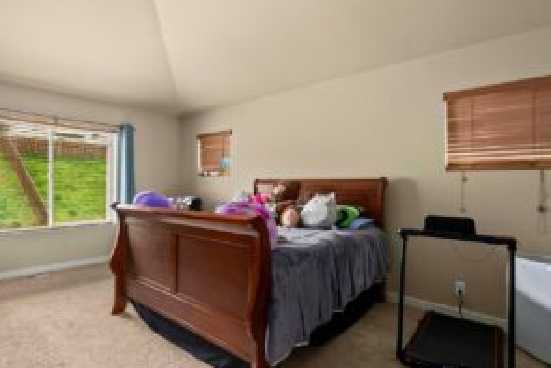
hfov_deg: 84.6
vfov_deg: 64.6
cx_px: 196
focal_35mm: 19
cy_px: 193
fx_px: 291
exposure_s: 1/4
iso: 1000
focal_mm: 14
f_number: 7.1
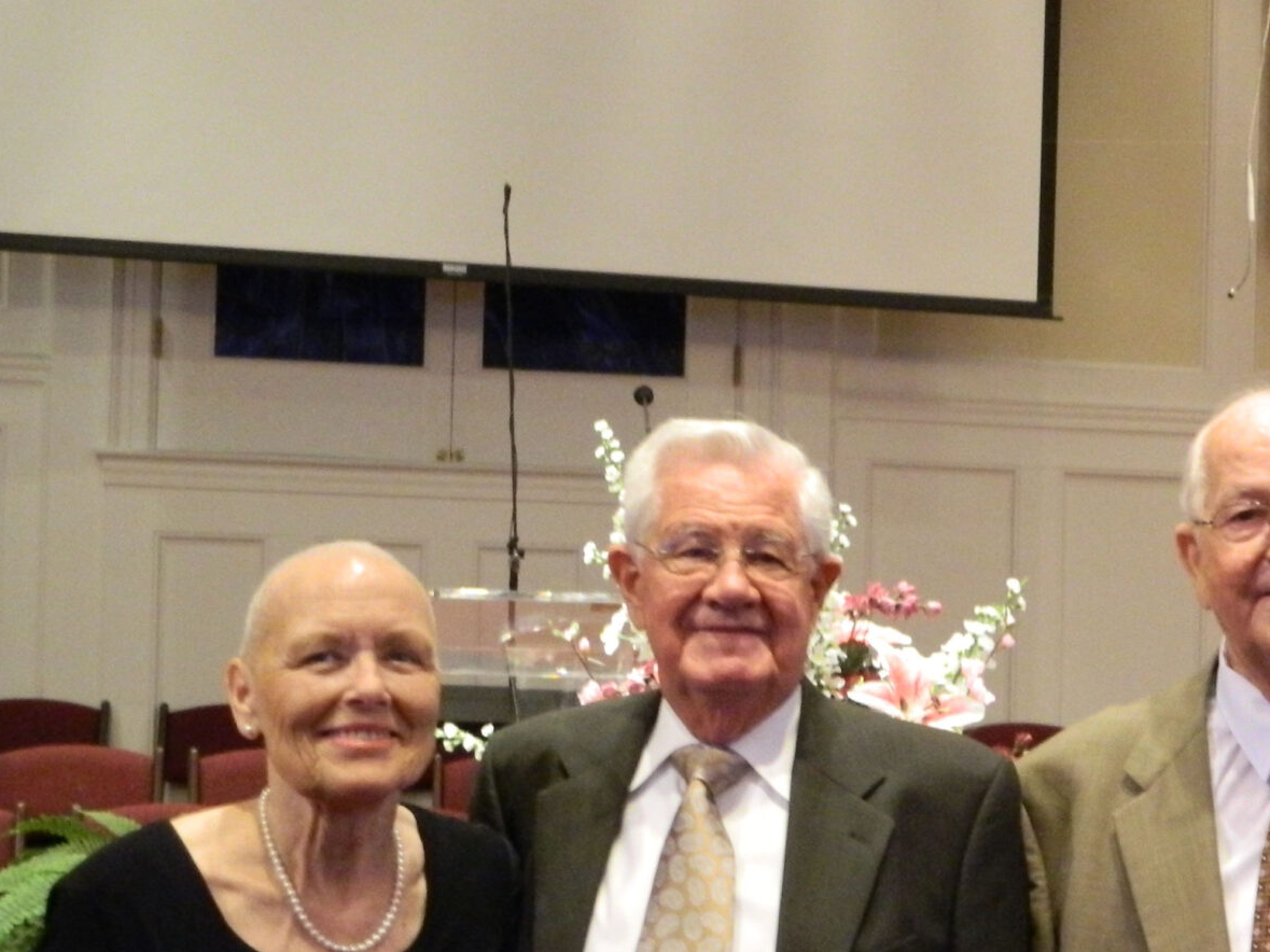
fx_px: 3265
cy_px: 708
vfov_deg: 16.5
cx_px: 1149
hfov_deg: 21.5
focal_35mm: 89
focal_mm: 7.3
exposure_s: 1/15
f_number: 3.5
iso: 400
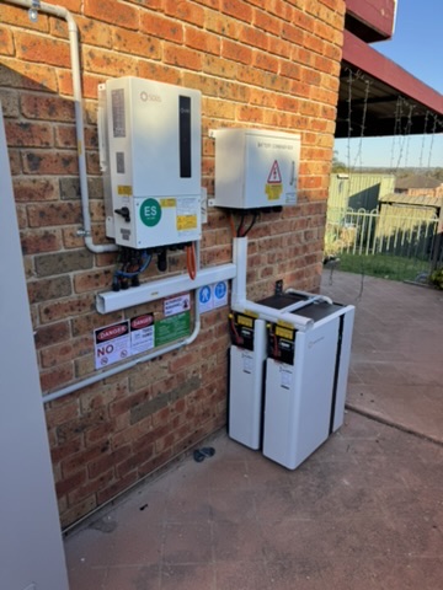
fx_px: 410
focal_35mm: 24
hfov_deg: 56.8
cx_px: 222
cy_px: 295
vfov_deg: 71.6
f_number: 1.78
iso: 80
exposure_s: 1/1366
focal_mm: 6.76
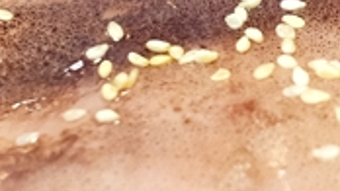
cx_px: 475
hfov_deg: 11.0
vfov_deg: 6.4
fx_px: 1713
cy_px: 113
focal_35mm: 190
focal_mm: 23
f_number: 2.8
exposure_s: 1/56
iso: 2000
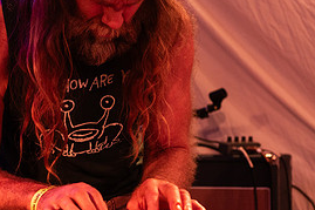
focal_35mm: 108
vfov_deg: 12.7
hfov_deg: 18.9
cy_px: 98
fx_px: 944
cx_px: 112
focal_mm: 50
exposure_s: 1/125
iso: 2000
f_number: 3.2
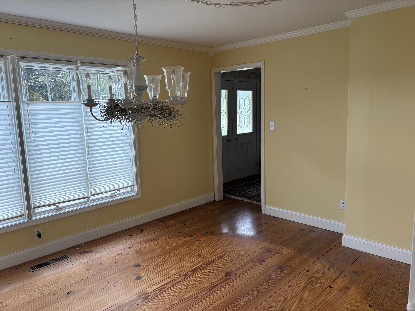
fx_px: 312
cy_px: 156
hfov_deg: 67.3
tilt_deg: -8.2
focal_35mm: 26
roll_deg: +1.9
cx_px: 208
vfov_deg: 53.1
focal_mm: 5.96
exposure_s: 1/120
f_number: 1.6
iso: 100
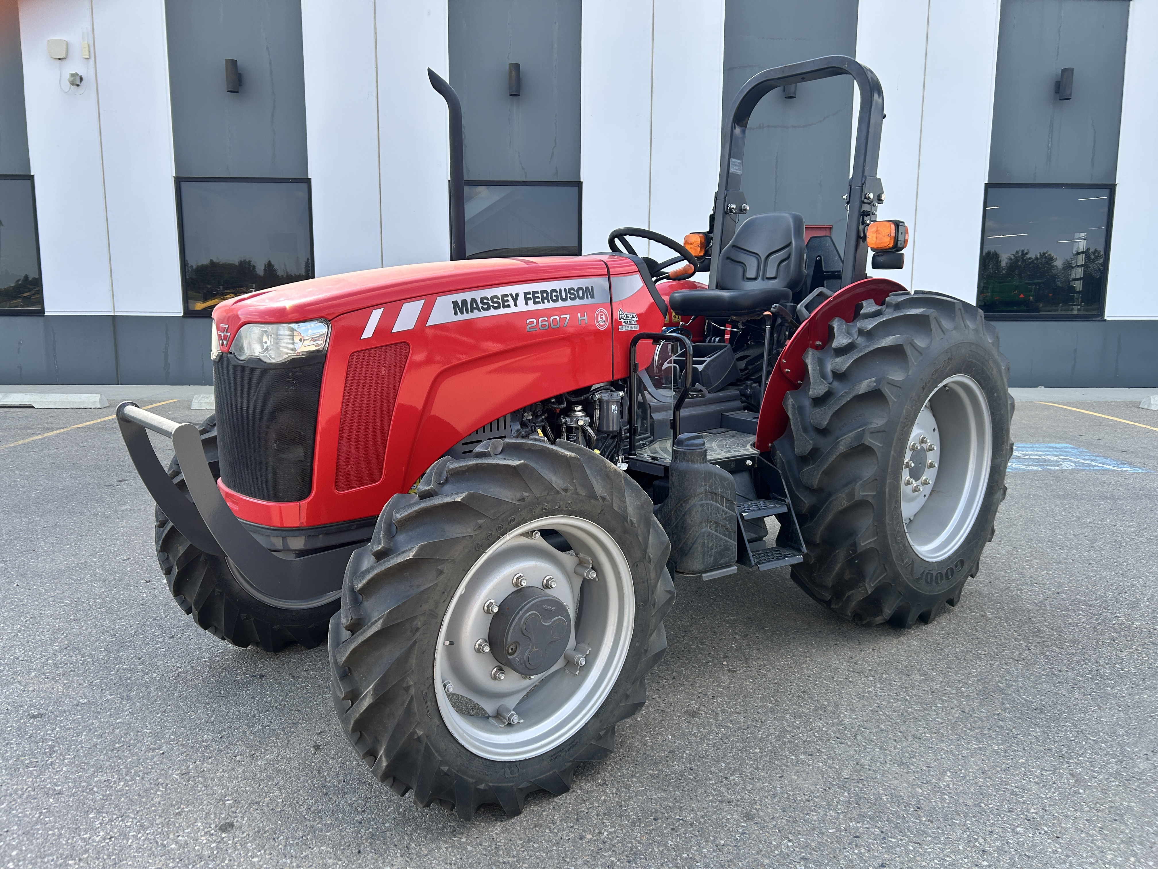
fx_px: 870
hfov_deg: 67.3
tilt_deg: -8.1
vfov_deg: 53.1
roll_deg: -0.1
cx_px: 579
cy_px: 434
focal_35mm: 26
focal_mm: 5.7
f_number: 1.5
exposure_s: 1/965
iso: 50
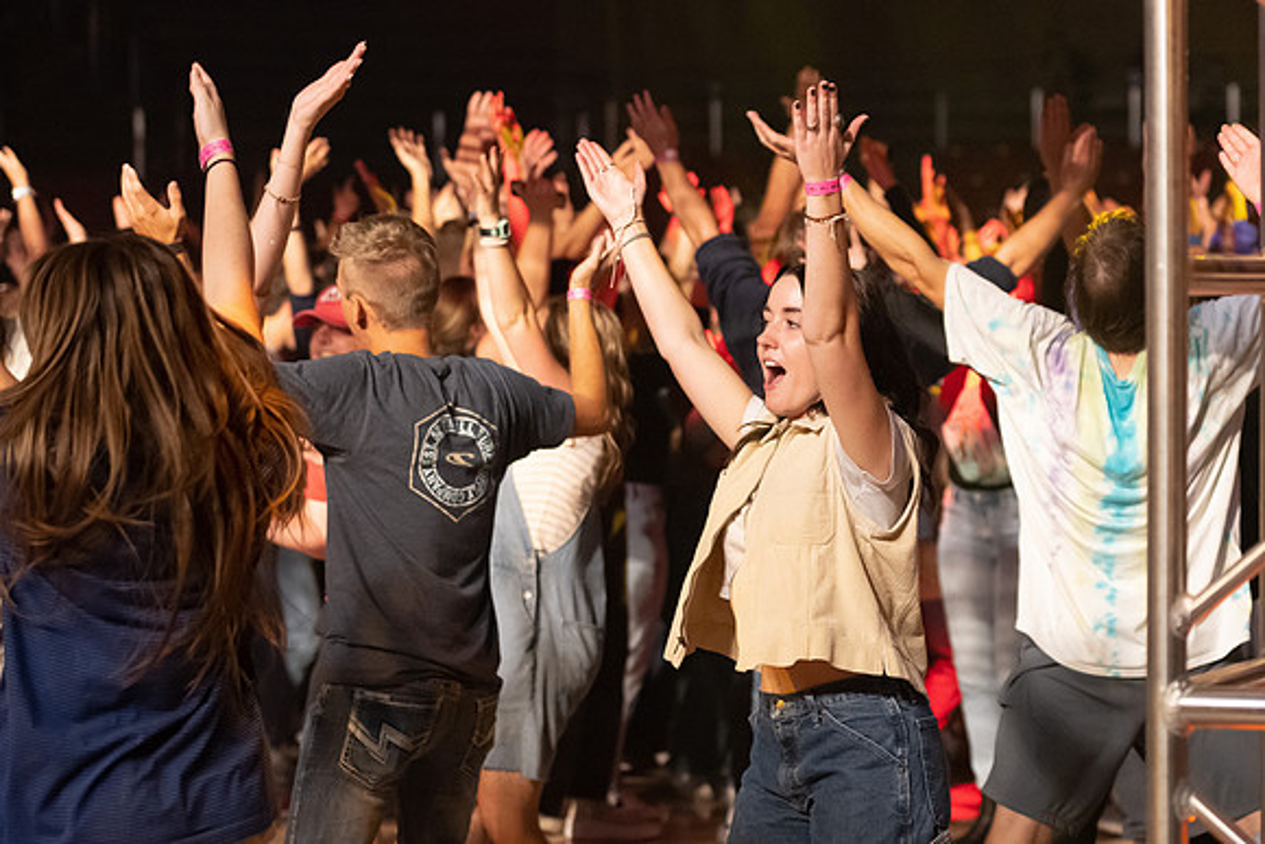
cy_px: 536
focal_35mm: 113
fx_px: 3981
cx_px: 909
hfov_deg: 18.0
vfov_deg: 12.1
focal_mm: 70
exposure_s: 1/640
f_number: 2.8
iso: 4000
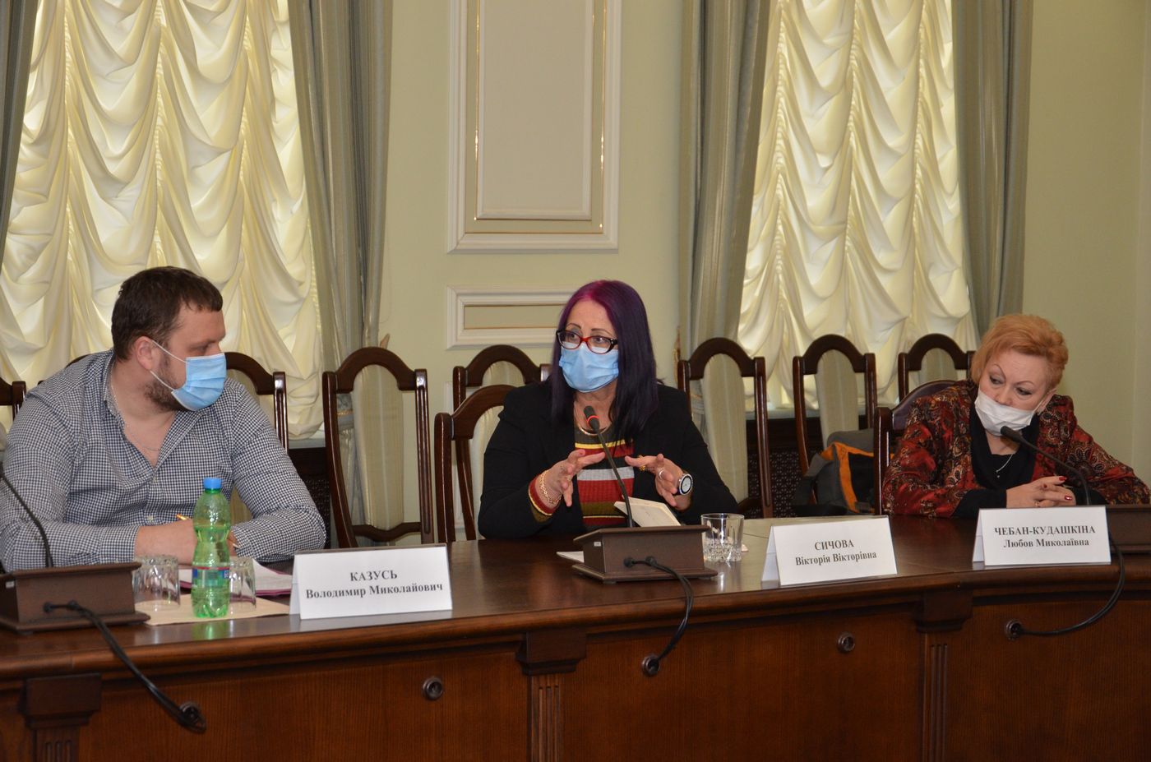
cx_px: 576
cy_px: 381
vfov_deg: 17.4
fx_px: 2488
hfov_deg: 26.0
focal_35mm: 78
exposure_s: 1/250
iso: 800
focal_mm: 52
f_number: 5
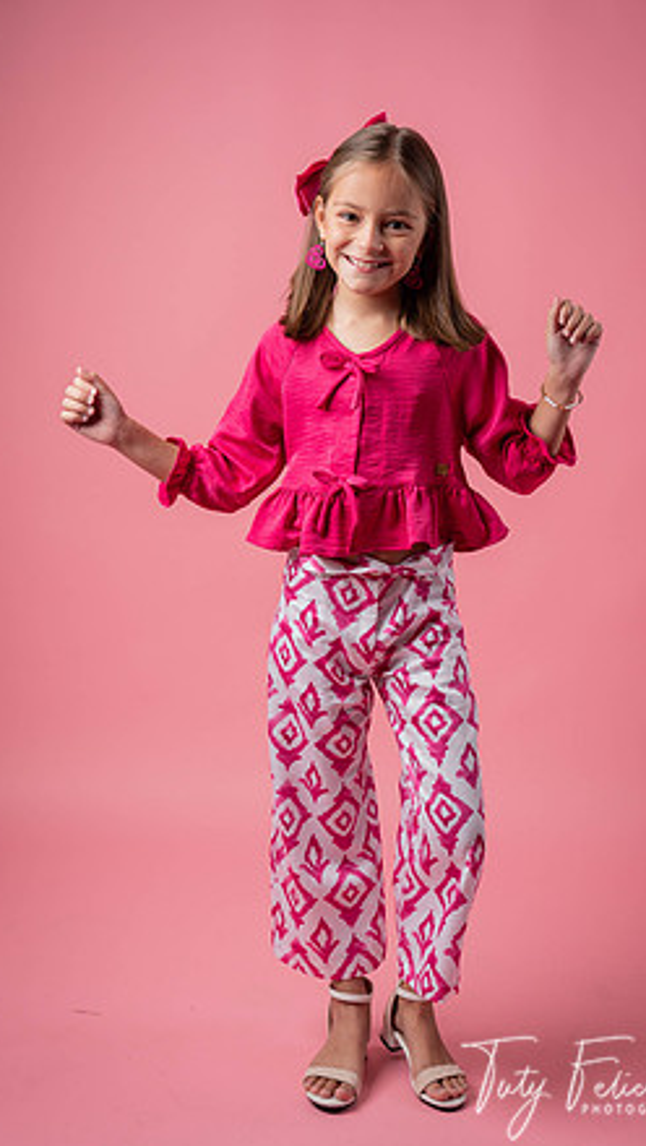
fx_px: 1855
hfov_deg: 19.8
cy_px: 583
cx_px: 352
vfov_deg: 34.3
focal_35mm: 61
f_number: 4.5
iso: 64
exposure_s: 1/160
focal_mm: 57
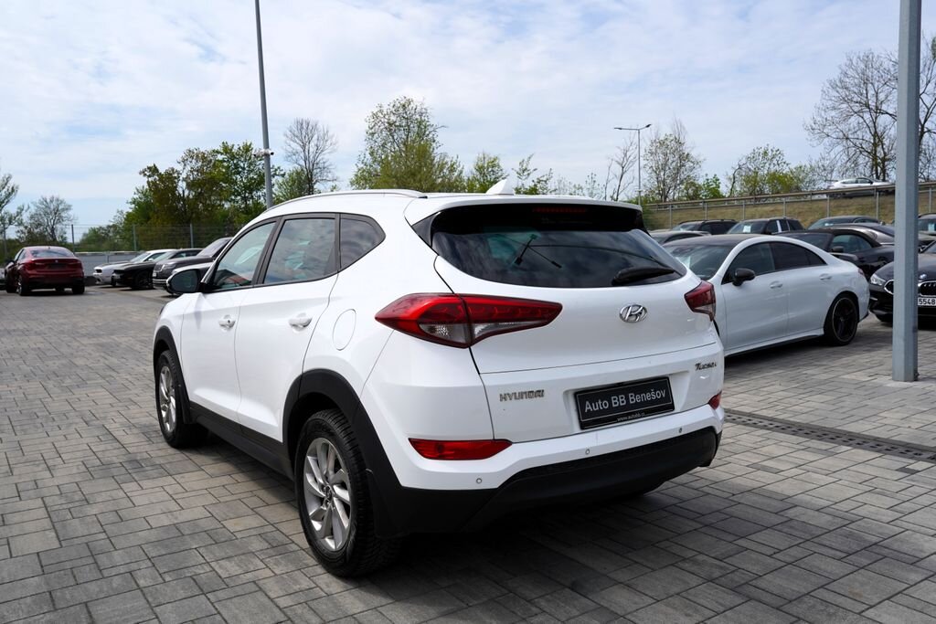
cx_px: 468
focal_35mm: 29
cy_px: 312
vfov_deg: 45.0
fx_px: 754
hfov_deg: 63.7
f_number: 8
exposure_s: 1/500
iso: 100
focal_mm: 29
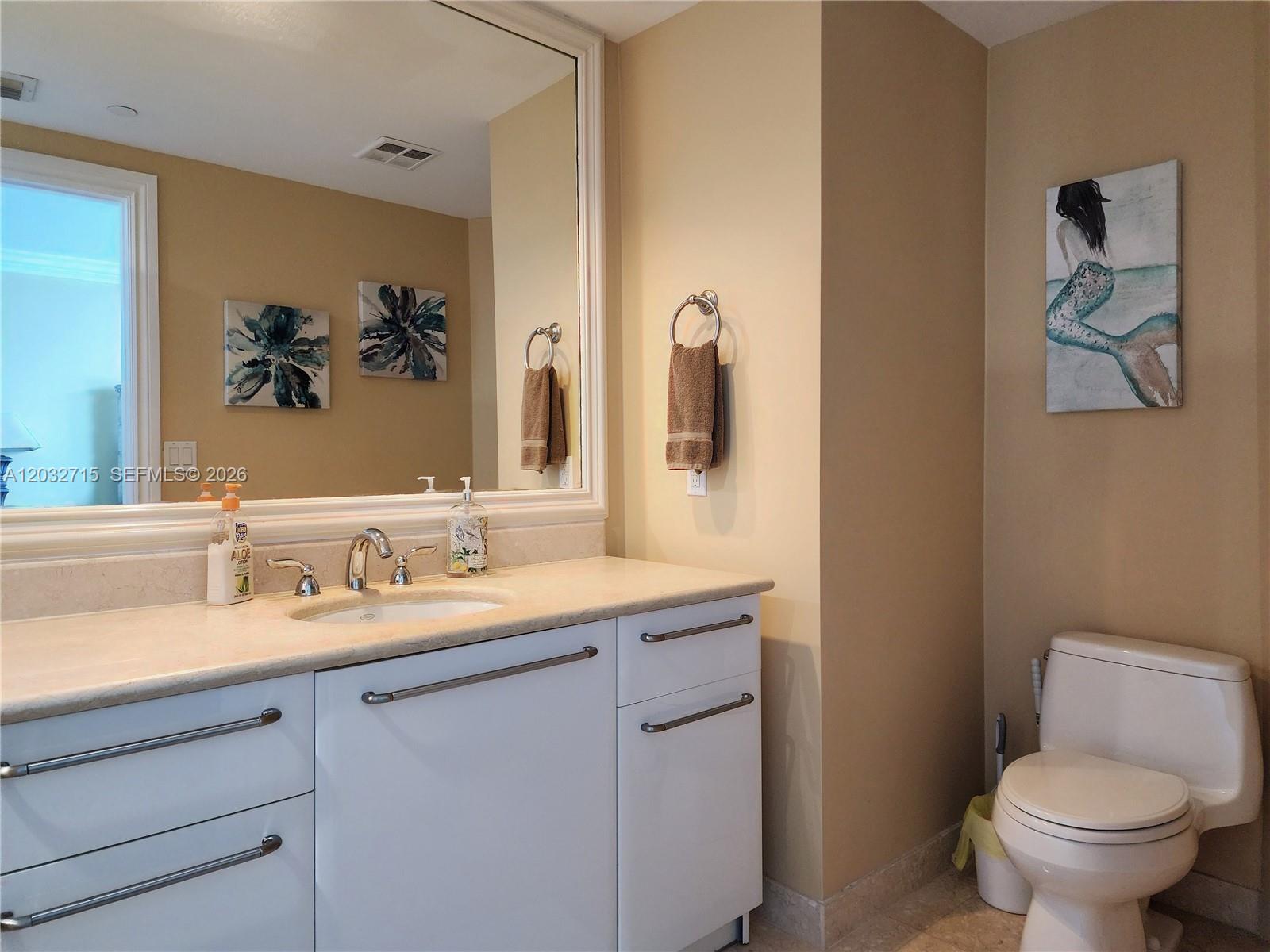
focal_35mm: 23
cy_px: 476
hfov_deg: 73.9
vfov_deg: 58.9
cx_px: 635
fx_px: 844
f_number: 1.8
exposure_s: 1/120
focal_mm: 6.4
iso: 500
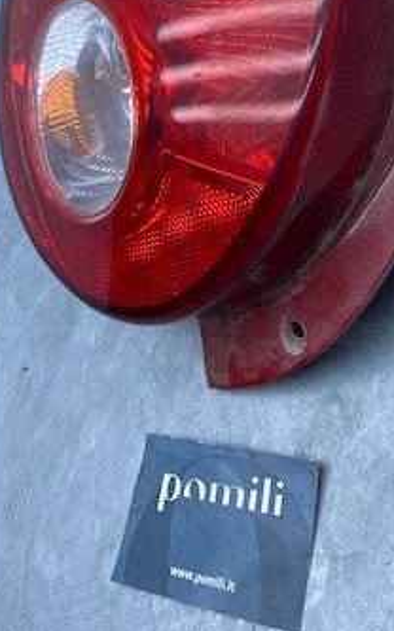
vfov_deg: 36.4
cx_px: 307
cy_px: 95
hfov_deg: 24.1
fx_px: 911
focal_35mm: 53
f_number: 1.8
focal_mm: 4.25
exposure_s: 1/588
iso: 32
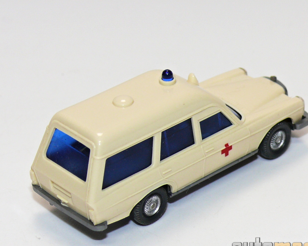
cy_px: 122
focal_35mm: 169
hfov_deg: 11.4
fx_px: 1541
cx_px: 174
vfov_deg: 9.1
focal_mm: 16
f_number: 4
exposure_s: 1/30
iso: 100
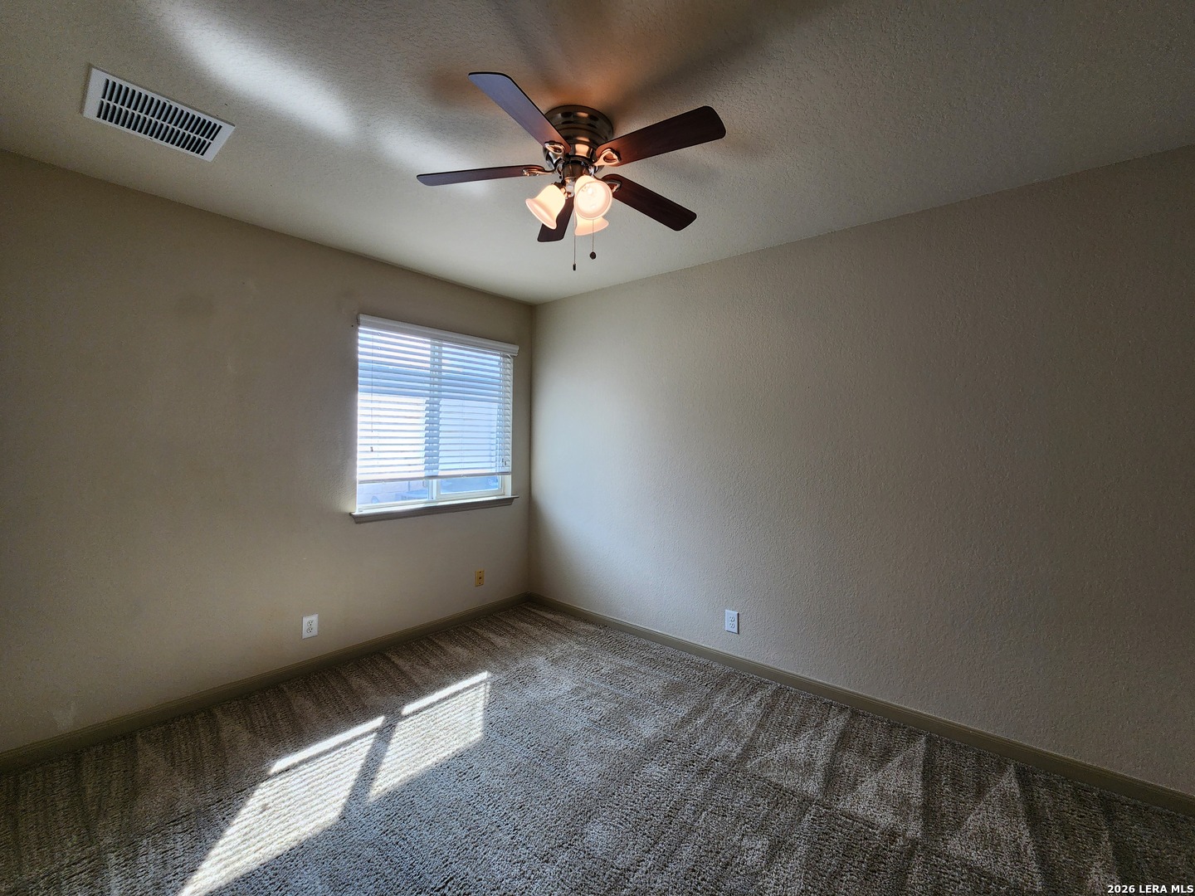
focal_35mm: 13
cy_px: 448
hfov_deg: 106.2
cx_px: 598
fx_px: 449
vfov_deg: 89.9
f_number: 2.2
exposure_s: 1/120
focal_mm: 2.2
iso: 100
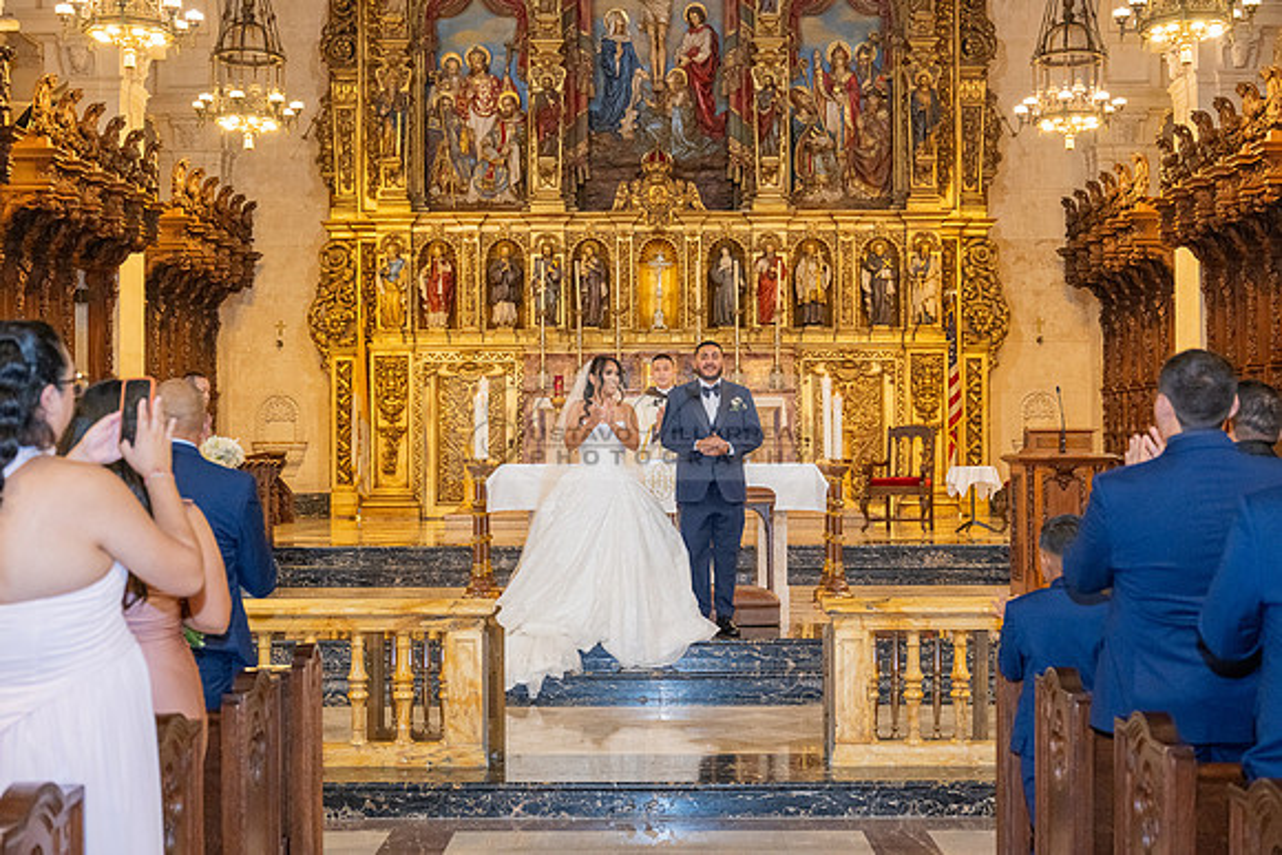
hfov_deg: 41.9
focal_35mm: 47
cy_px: 428
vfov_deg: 28.7
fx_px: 1674
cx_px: 641
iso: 2000
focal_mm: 47
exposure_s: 1/200
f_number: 3.5
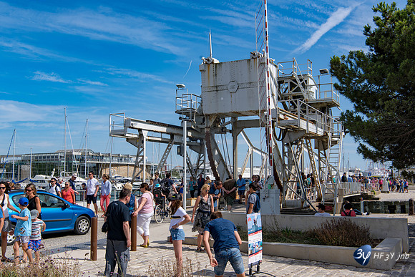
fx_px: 461
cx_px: 208
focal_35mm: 40
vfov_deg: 33.4
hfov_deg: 48.4
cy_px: 138
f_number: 9
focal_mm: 40
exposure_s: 1/320
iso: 64
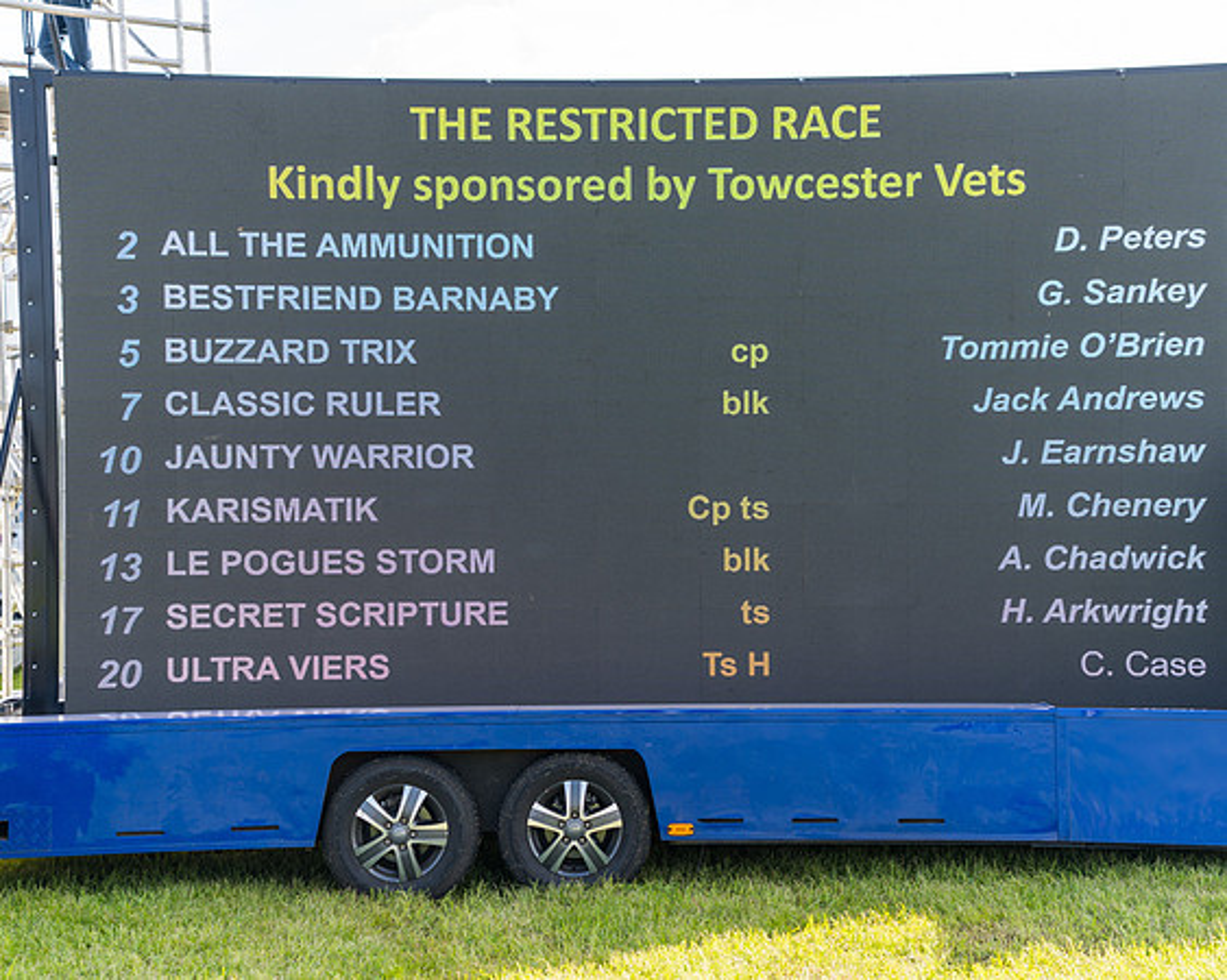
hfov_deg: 30.0
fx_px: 2289
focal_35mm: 63
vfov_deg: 24.2
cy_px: 490
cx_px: 647
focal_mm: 56
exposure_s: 1/160
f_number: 5
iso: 50
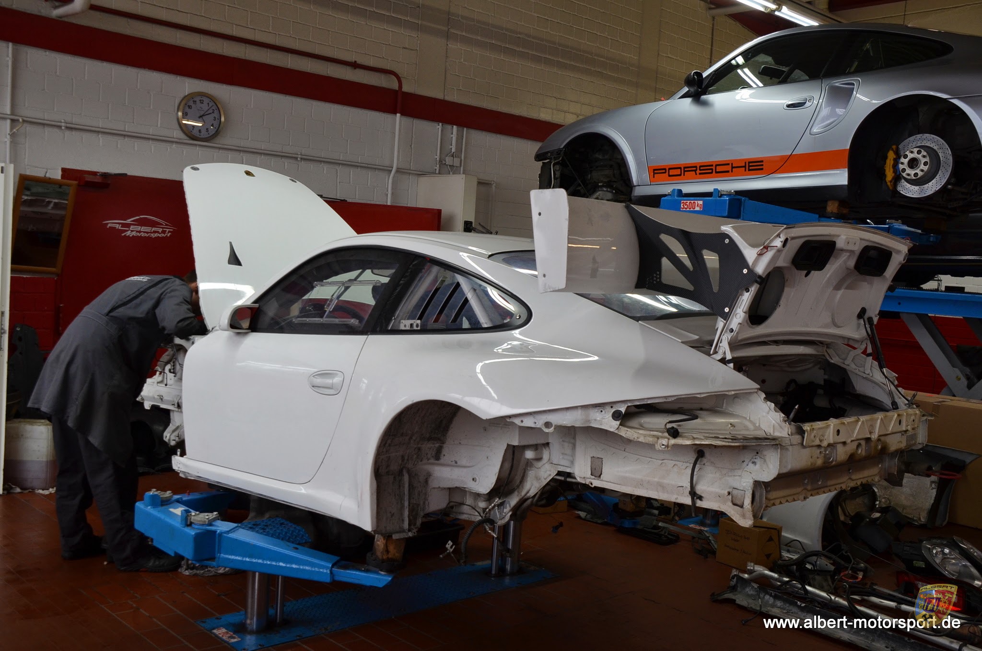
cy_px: 326
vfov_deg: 35.4
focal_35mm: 38
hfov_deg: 51.4
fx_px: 1021
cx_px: 491
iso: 400
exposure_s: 1/60
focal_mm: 25
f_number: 5.6
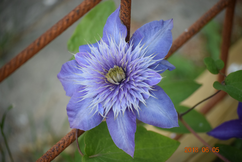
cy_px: 81
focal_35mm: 150
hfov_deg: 13.7
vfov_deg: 9.1
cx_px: 121
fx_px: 1008
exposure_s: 1/125
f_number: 4.5
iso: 1000
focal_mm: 100
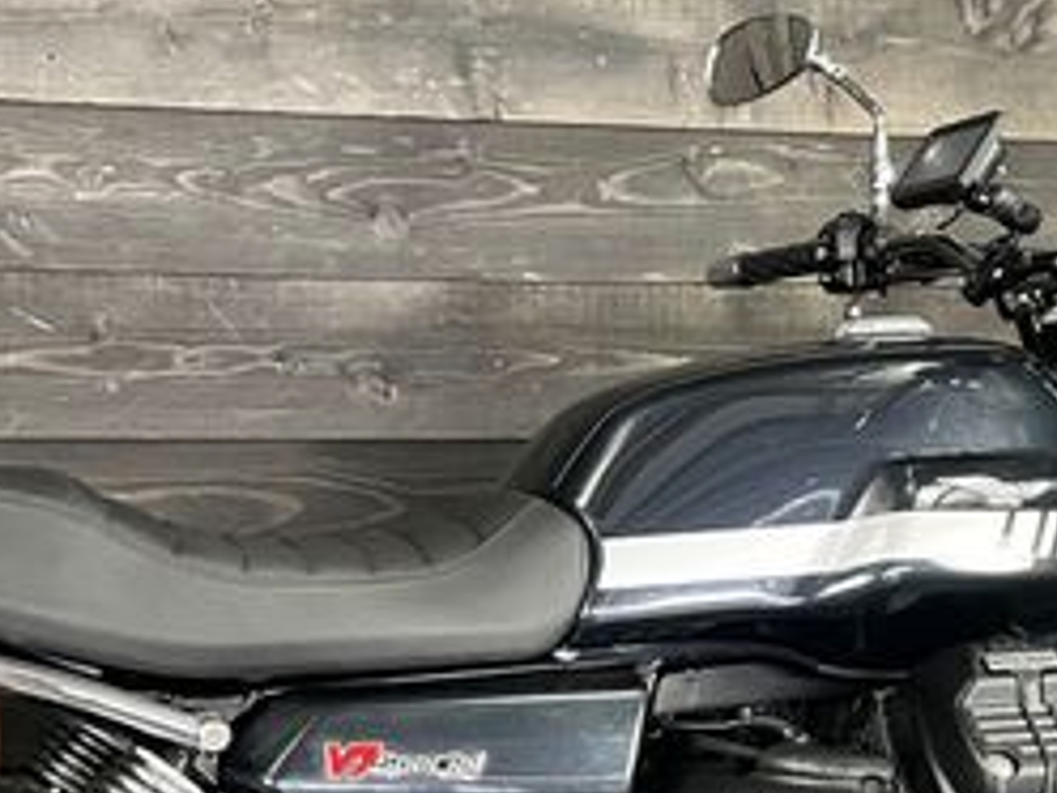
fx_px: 2046
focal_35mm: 67
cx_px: 477
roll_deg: +1.7
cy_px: 716
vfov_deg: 21.4
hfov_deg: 29.0
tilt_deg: -5.2
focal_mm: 4.2
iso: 400
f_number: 1.6
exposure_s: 1/50
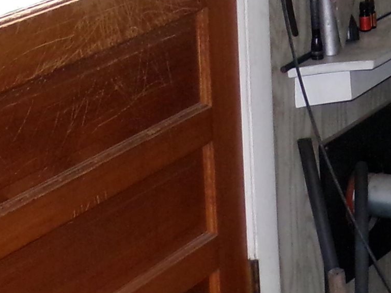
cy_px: -213
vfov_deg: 10.5
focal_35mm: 134
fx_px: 1513
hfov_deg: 14.2
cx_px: 493
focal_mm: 5.9
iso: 200
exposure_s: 1/34
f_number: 3.4
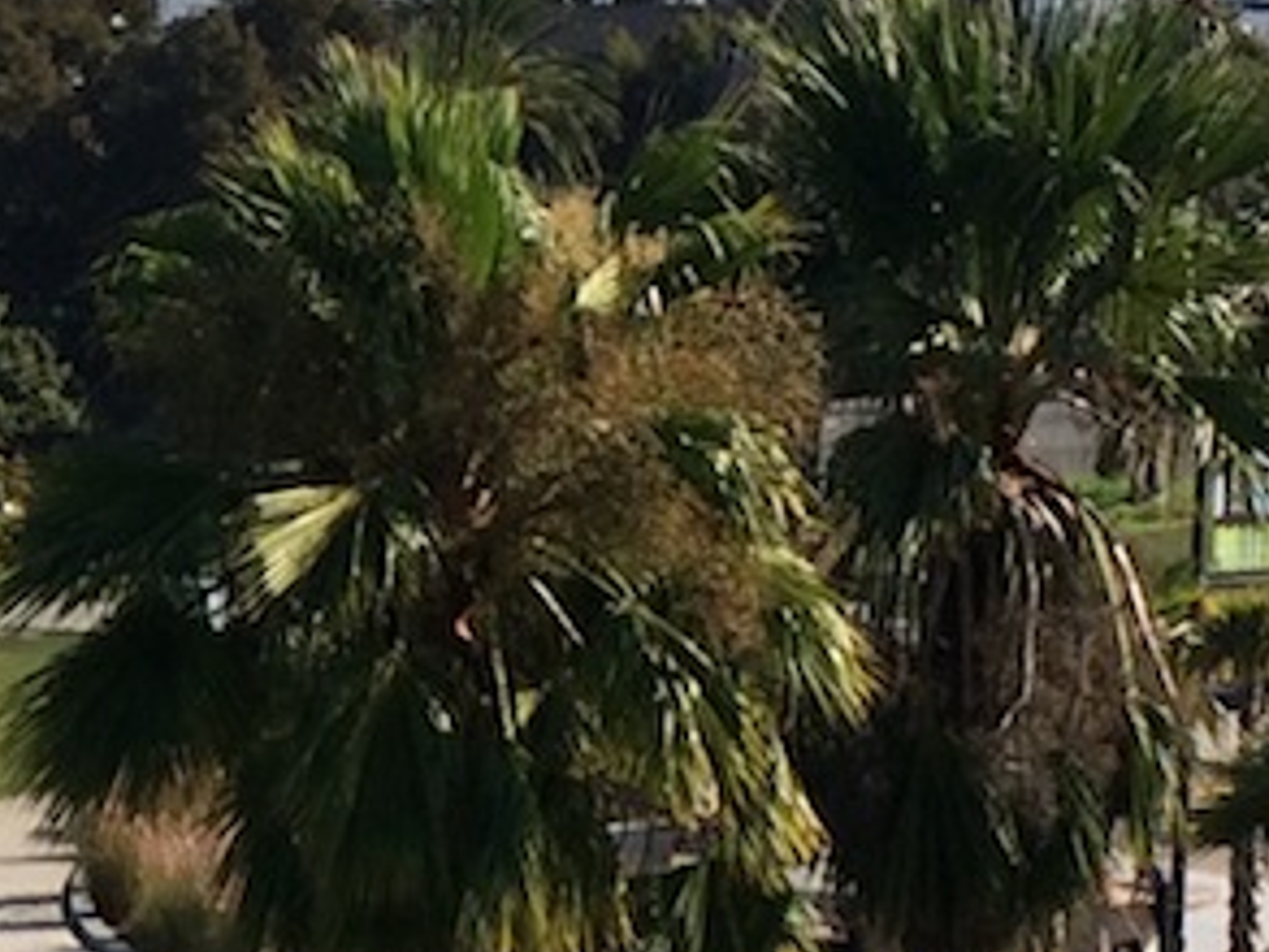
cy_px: 775
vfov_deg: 9.0
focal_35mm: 164
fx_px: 6015
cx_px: -515
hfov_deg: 11.6
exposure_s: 1/2160
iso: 40
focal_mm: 4.12
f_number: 2.2
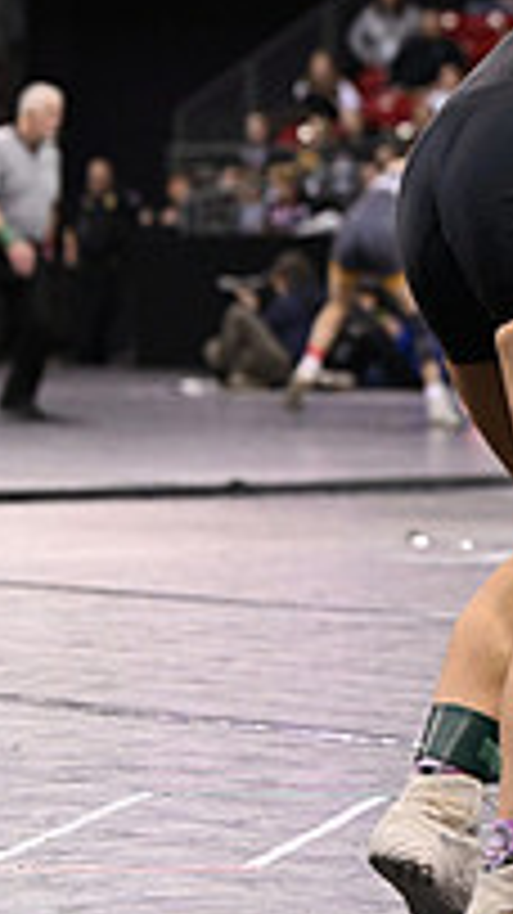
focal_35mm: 228
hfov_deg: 5.2
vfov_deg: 9.4
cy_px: 232
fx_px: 5521
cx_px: 1242
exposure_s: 1/1000
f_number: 3.2
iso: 4000
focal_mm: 76
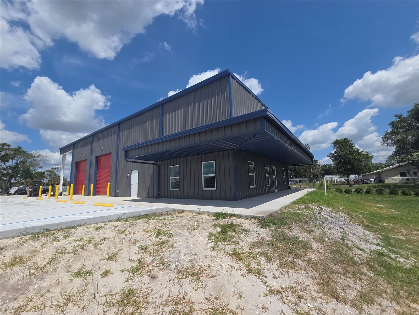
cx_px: 210
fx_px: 157
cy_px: 158
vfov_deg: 89.9
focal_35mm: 13
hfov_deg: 106.2
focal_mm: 2.2
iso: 50
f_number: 2.2
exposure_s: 1/3788
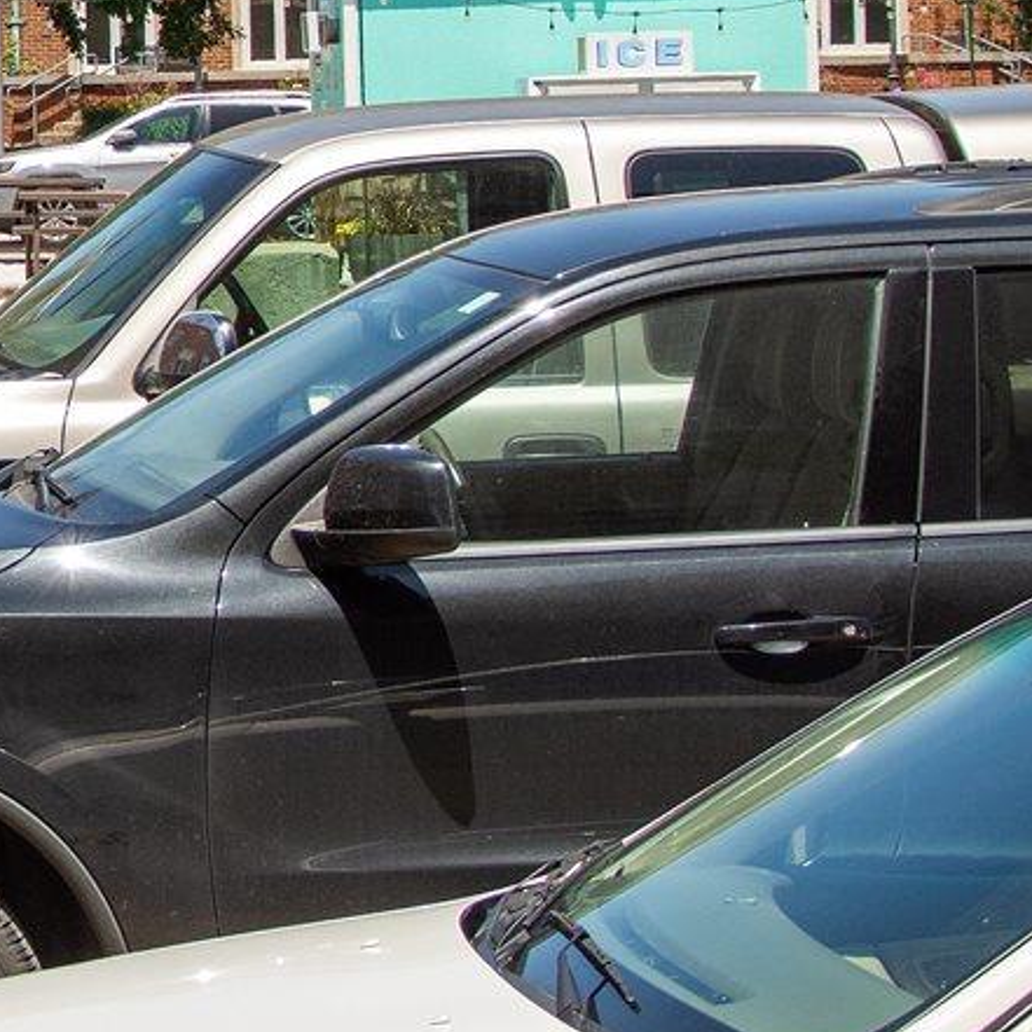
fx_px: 5835
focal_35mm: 173
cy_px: 154
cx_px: -538
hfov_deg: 9.8
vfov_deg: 10.1
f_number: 4.5
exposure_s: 1/1600
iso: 200
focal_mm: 26
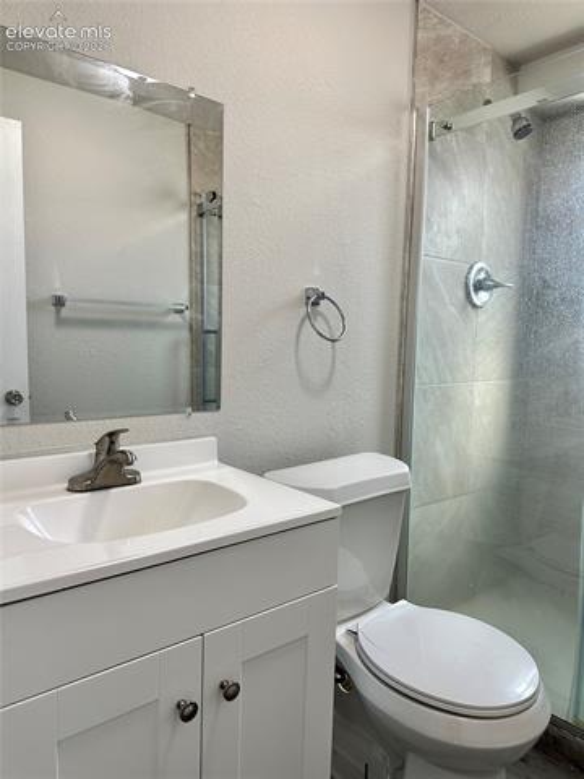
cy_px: 390
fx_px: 540
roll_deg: -1.9
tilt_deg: -4.8
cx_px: 292
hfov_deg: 56.8
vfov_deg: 71.6
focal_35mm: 24
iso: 125
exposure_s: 1/120
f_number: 1.78
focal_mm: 6.86
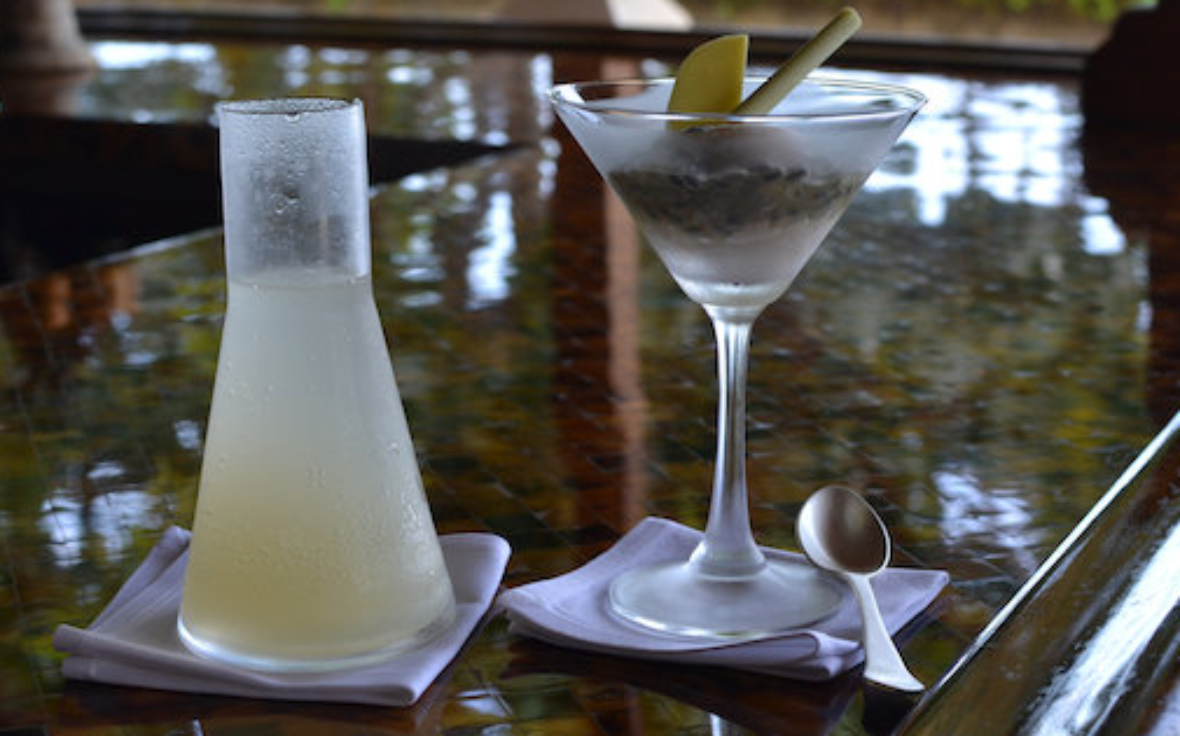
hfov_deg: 32.2
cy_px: 360
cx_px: 540
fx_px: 2044
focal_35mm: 64
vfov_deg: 20.4
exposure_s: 1/125
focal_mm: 35
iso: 360
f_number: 5.6
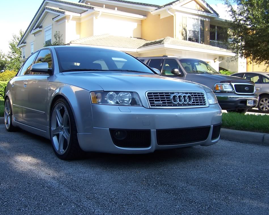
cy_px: 108
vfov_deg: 37.3
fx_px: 318
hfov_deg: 45.8
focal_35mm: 40
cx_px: 127
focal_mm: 6.3
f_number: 2.8
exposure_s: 1/250
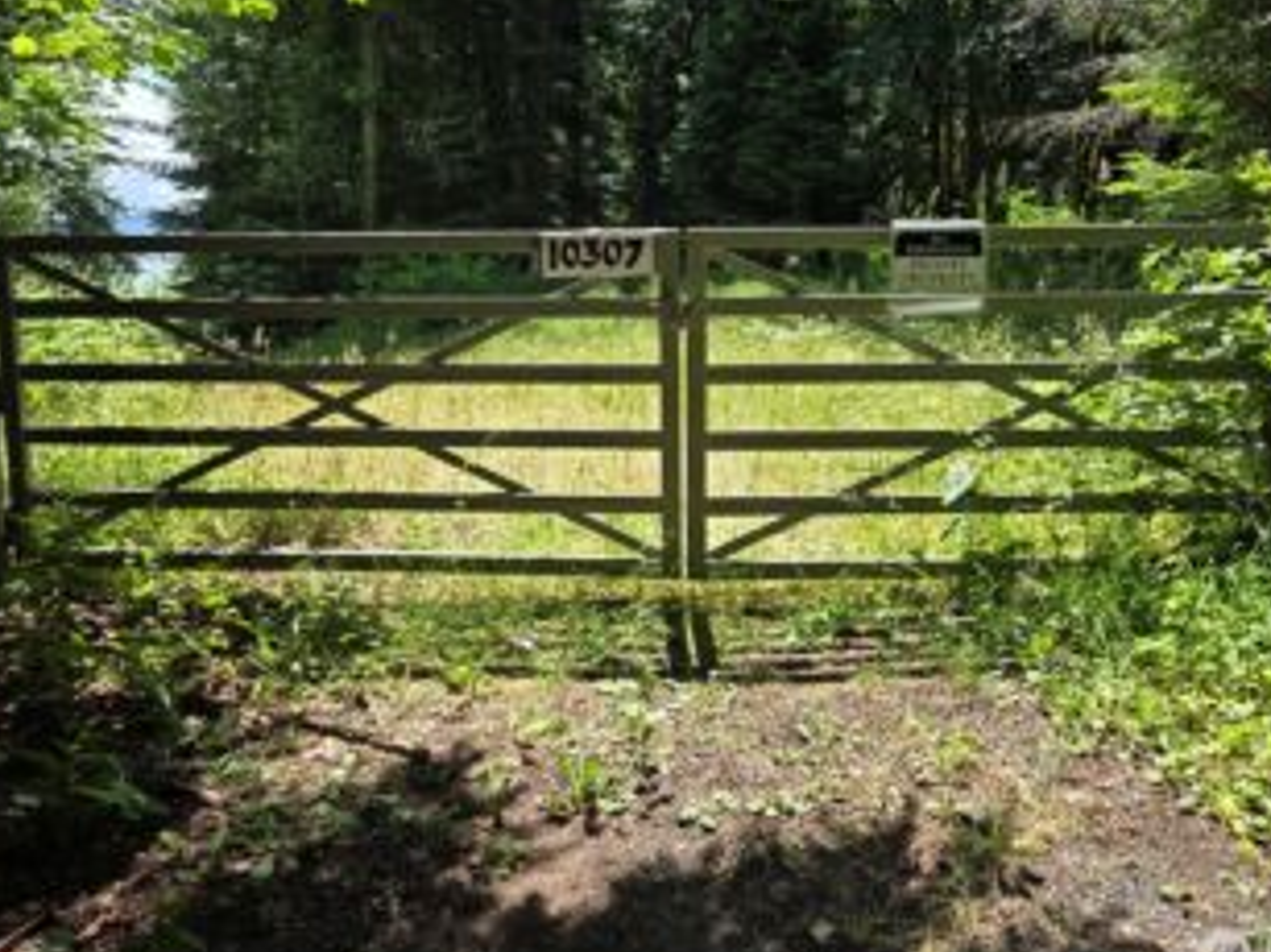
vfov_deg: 46.5
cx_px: 638
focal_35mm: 30
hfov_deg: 60.0
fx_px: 1101
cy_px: 377
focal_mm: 5.4
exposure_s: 1/609
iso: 25
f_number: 1.8
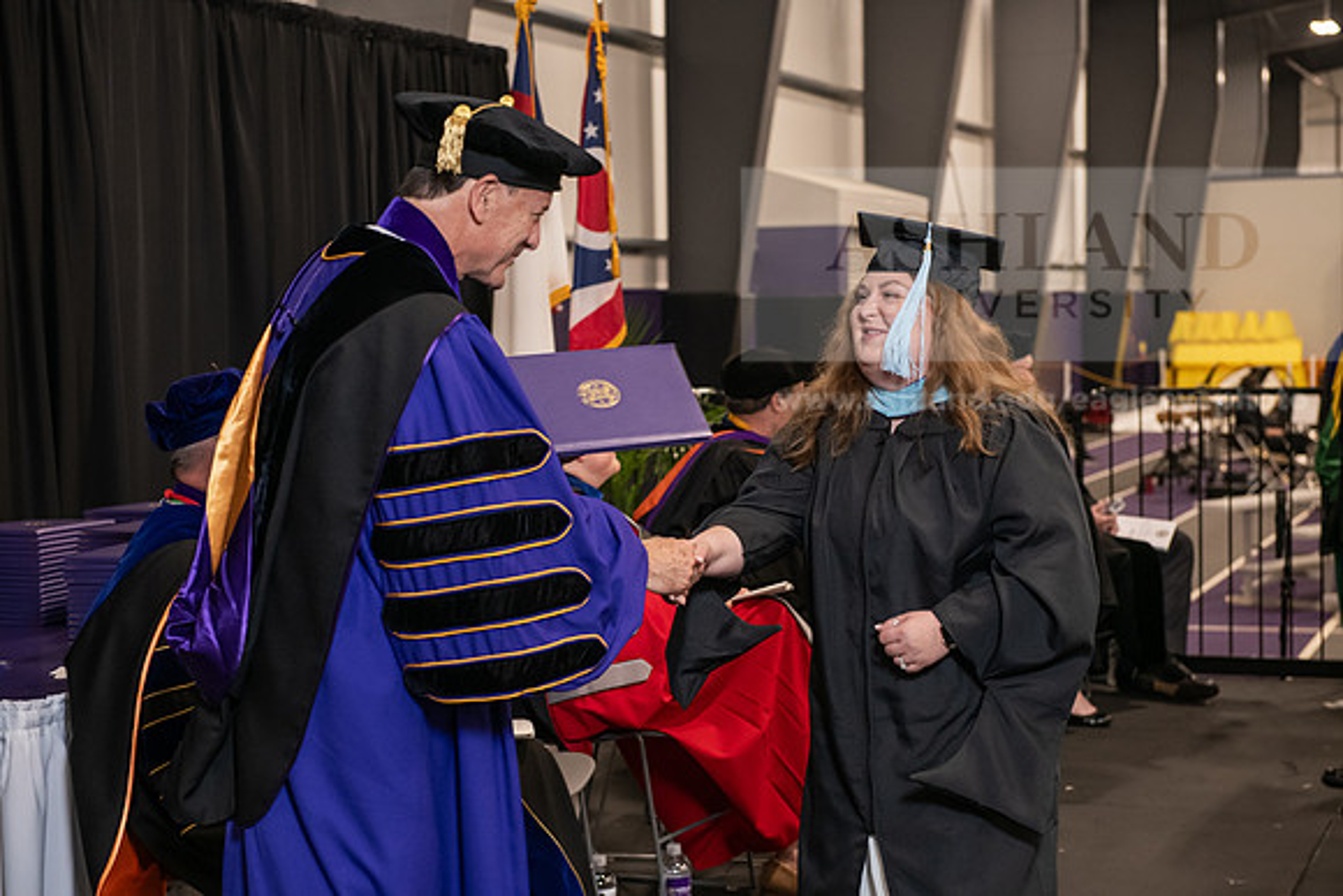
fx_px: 2612
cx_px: 672
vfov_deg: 19.5
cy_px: 448
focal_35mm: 70
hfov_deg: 28.8
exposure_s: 1/125
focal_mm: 70
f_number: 5
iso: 2000
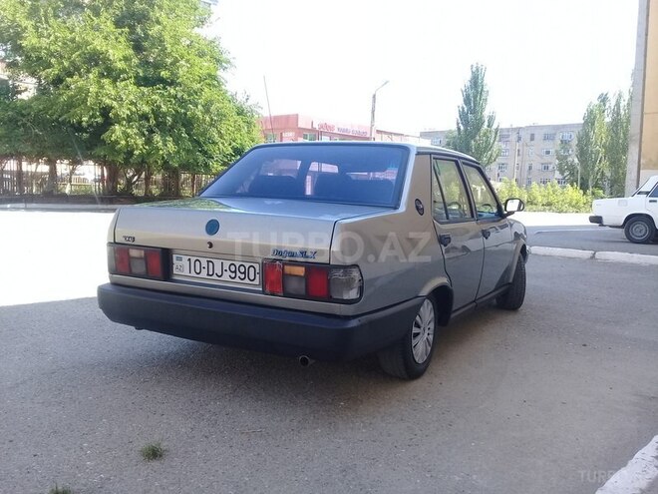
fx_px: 589
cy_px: 247
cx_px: 329
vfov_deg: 45.4
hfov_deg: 58.4
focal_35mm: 31
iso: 50
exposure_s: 1/300
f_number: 2.2
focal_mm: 3.3
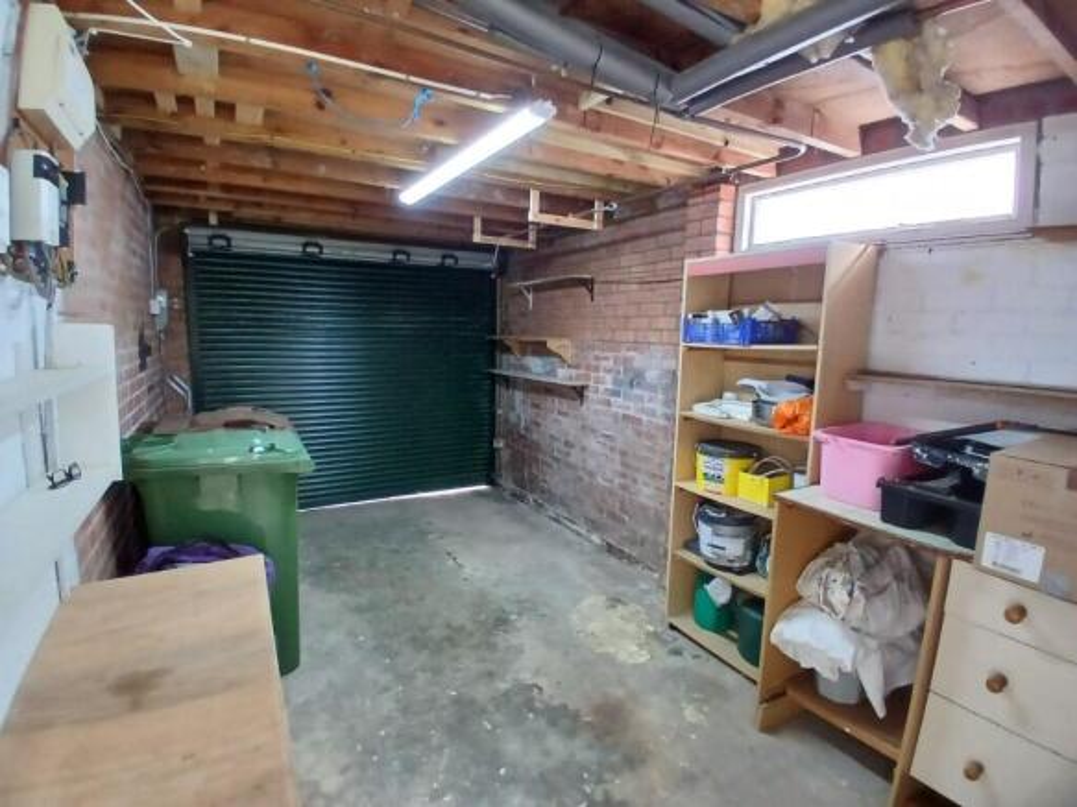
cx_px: 538
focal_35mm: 17
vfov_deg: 74.7
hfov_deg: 91.0
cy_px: 404
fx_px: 529
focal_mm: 1.4
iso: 200
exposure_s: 1/33.3
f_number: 2.2
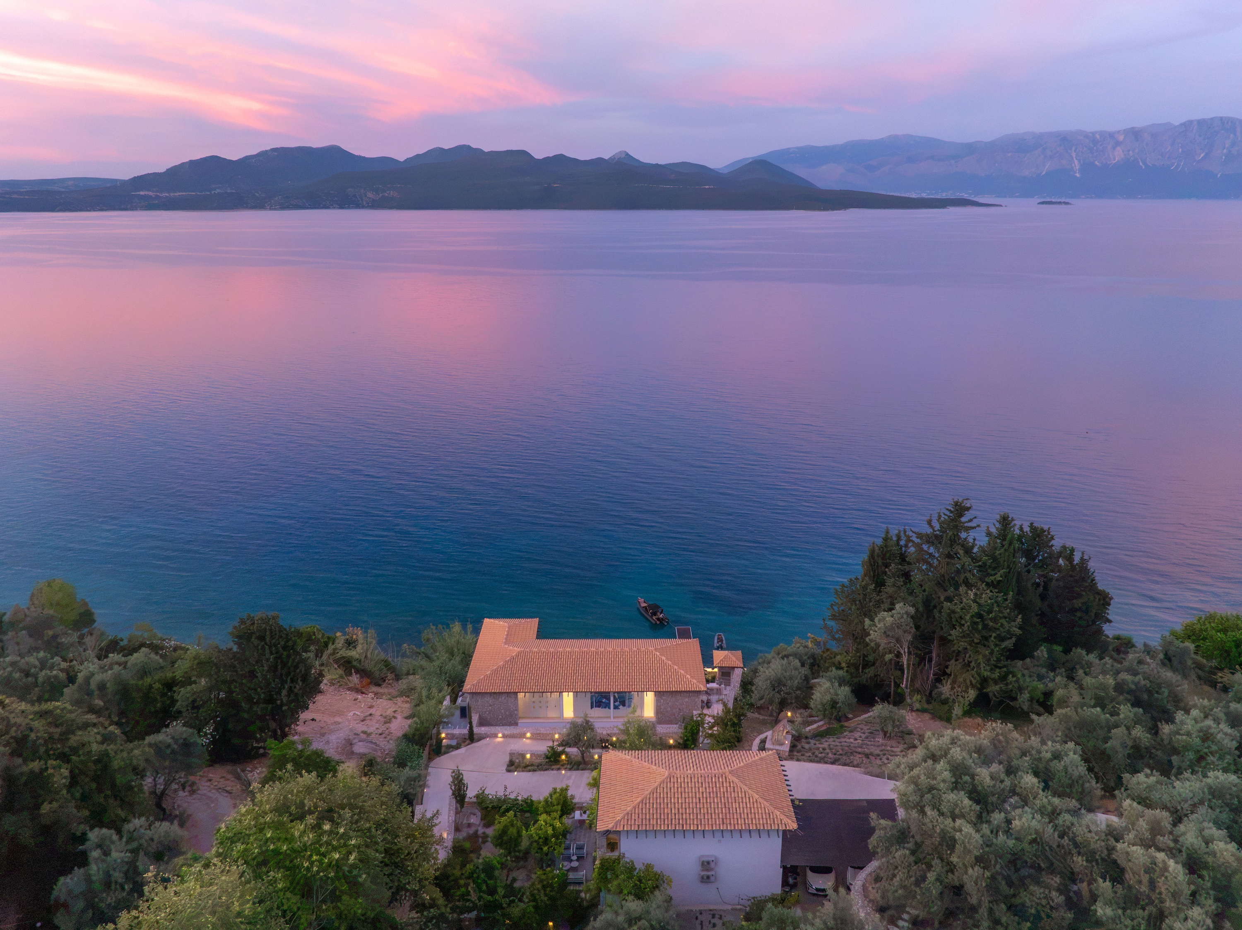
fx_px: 861
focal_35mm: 24
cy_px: 465
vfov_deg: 56.8
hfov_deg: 71.6
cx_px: 621
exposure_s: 1/320
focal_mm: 12.29
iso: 400
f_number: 4.5
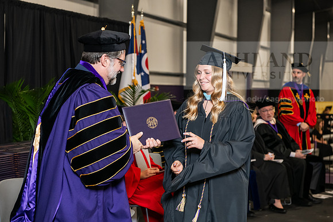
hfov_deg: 28.8
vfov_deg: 19.5
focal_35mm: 70
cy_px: 111
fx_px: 648
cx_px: 166
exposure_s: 1/200
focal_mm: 70
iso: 2000
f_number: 5
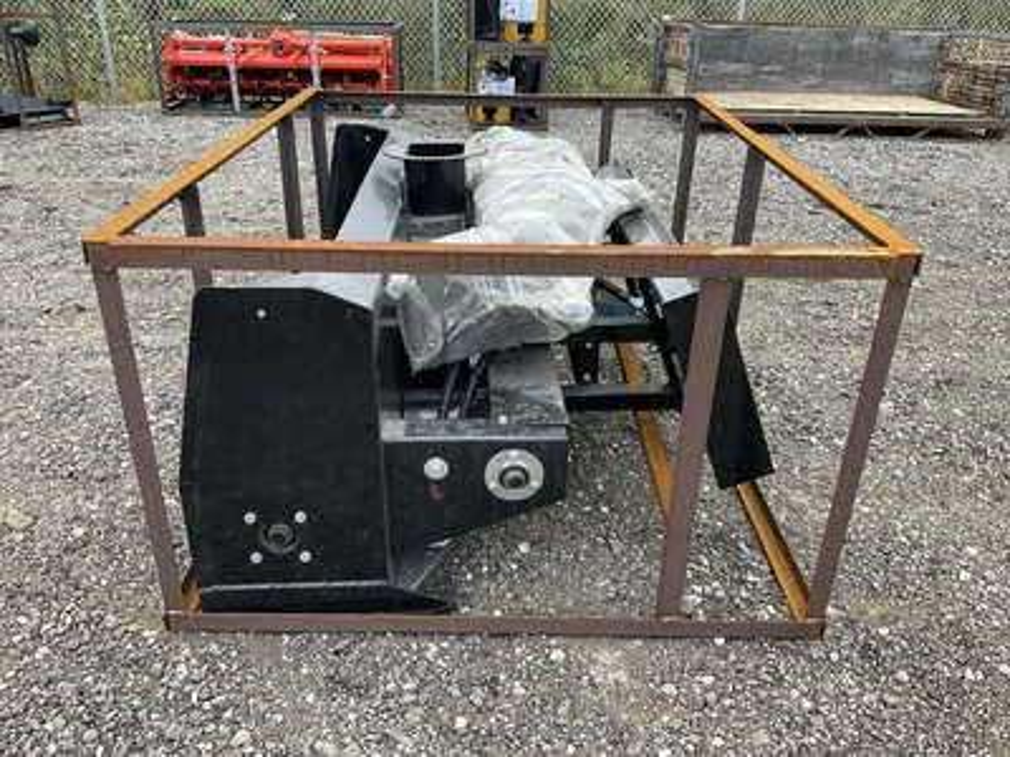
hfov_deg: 61.7
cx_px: 505
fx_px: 846
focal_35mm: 29
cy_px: 378
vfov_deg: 48.2
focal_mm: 3
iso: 25
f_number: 1.8
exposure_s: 1/257
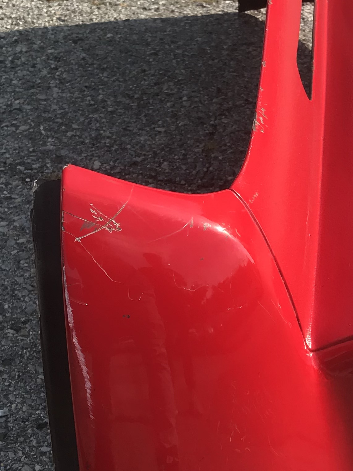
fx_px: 1006
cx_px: 215
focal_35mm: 74
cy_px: 285
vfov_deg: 26.3
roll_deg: -3.3
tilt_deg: -38.3
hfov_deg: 19.9
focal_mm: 3.99
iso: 20
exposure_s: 1/1030
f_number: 1.8
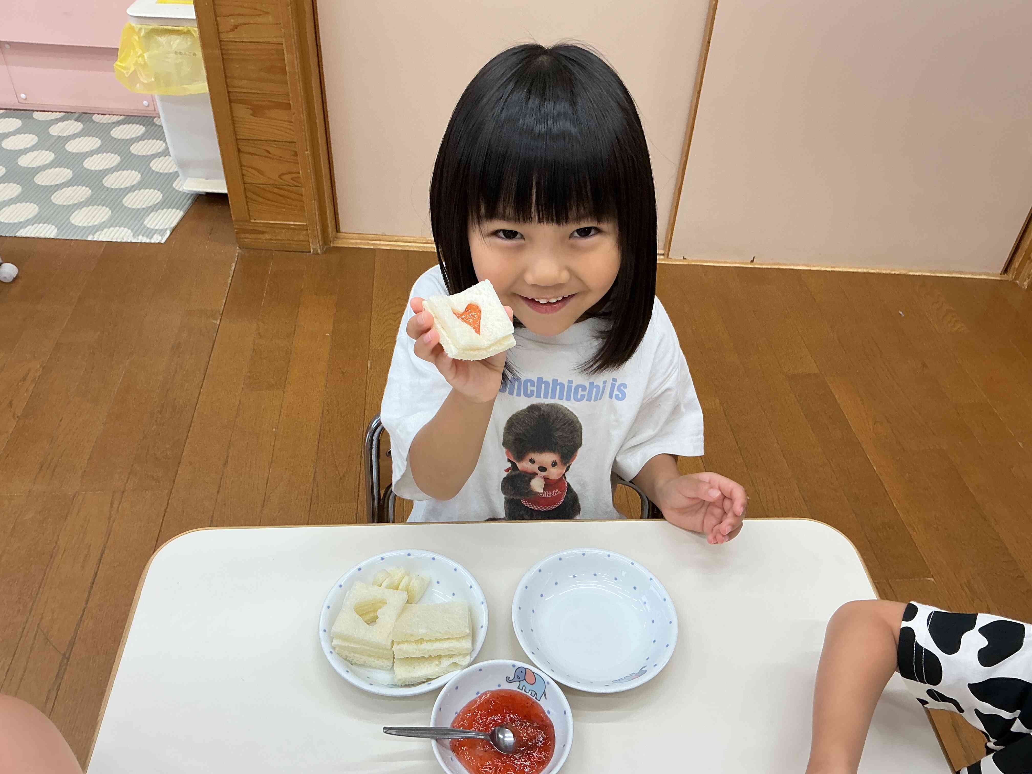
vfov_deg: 48.2
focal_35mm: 29
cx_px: 516
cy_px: 387
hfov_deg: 61.7
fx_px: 865
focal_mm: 3
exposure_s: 1/60
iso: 50
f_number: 1.8
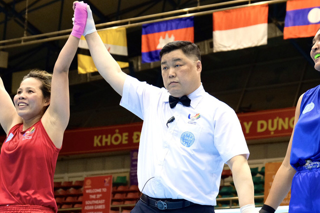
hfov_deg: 16.9
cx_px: 173
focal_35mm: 121
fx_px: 1075
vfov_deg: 11.3
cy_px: 117
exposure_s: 1/160
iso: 3200
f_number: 5
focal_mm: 52.4
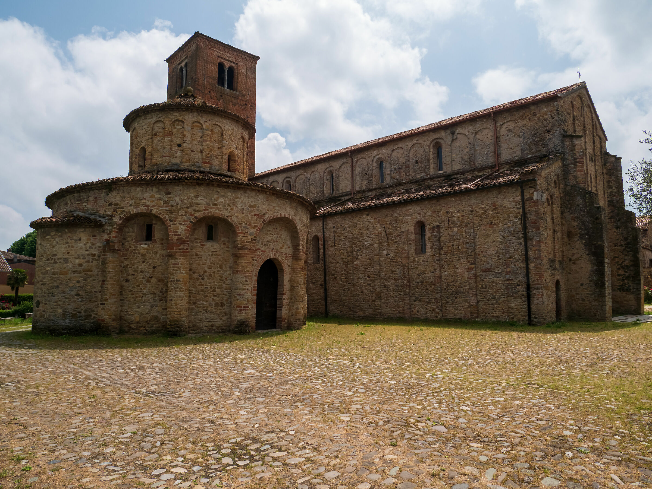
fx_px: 452
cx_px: 326
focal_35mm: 24
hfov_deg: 71.6
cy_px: 244
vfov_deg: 56.8
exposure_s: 1/800
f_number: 8
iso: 200
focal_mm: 12
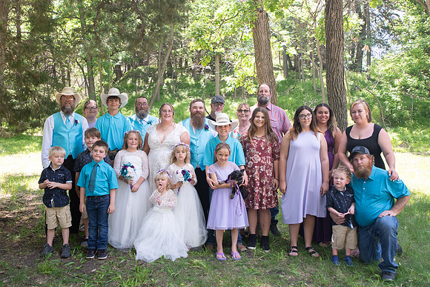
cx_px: 197
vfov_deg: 41.9
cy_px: 137
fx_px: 374
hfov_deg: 59.7
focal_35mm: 31
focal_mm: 24
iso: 250
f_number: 5
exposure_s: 1/125
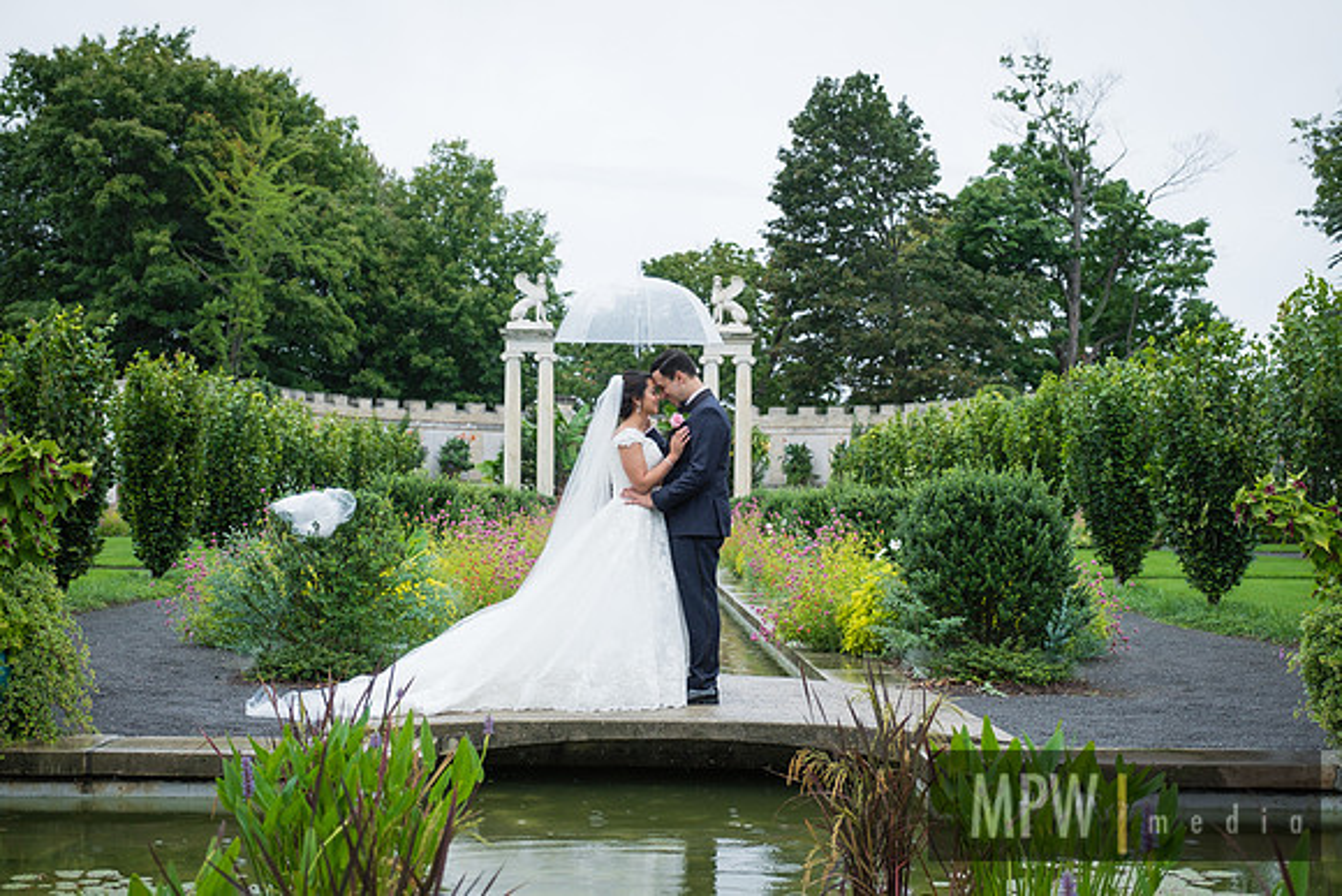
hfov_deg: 40.9
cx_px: 671
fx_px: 1800
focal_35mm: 48
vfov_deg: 27.9
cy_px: 448
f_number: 2.8
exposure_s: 1/1000
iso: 200
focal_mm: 31.1
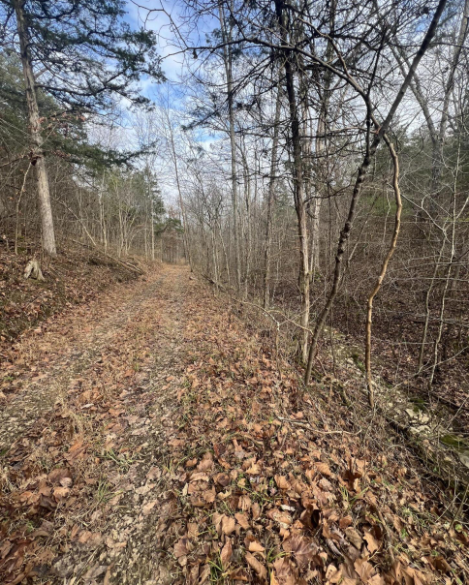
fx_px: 243
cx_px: 237
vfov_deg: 100.7
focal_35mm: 14
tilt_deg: -9.6
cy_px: 293
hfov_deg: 88.0
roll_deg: +0.8
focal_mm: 1.57
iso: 32
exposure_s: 1/240
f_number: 1.8
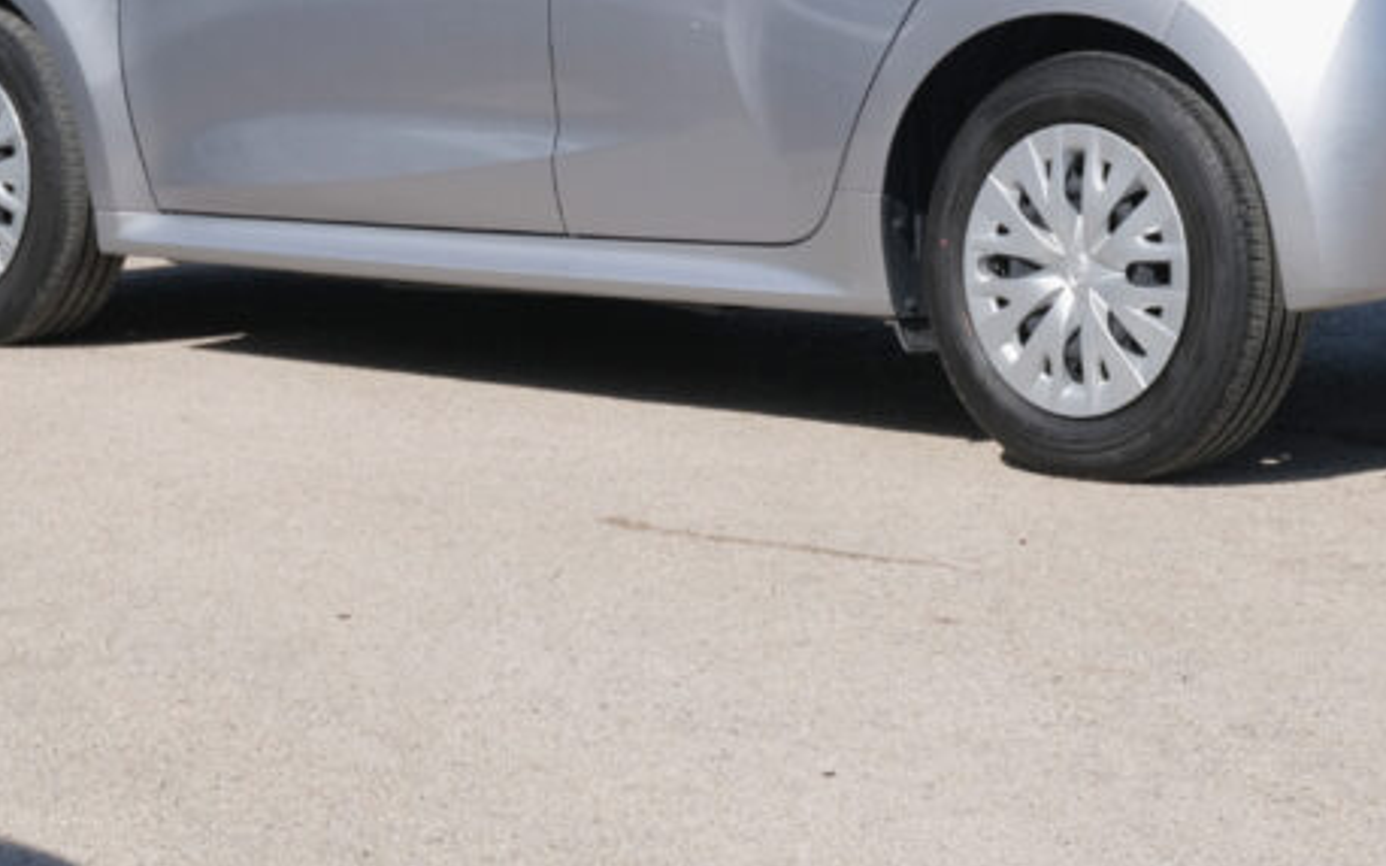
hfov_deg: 16.9
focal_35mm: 123
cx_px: 932
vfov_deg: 10.5
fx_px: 4645
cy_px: -83
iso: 160
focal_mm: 36.3
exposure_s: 1/320
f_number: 9
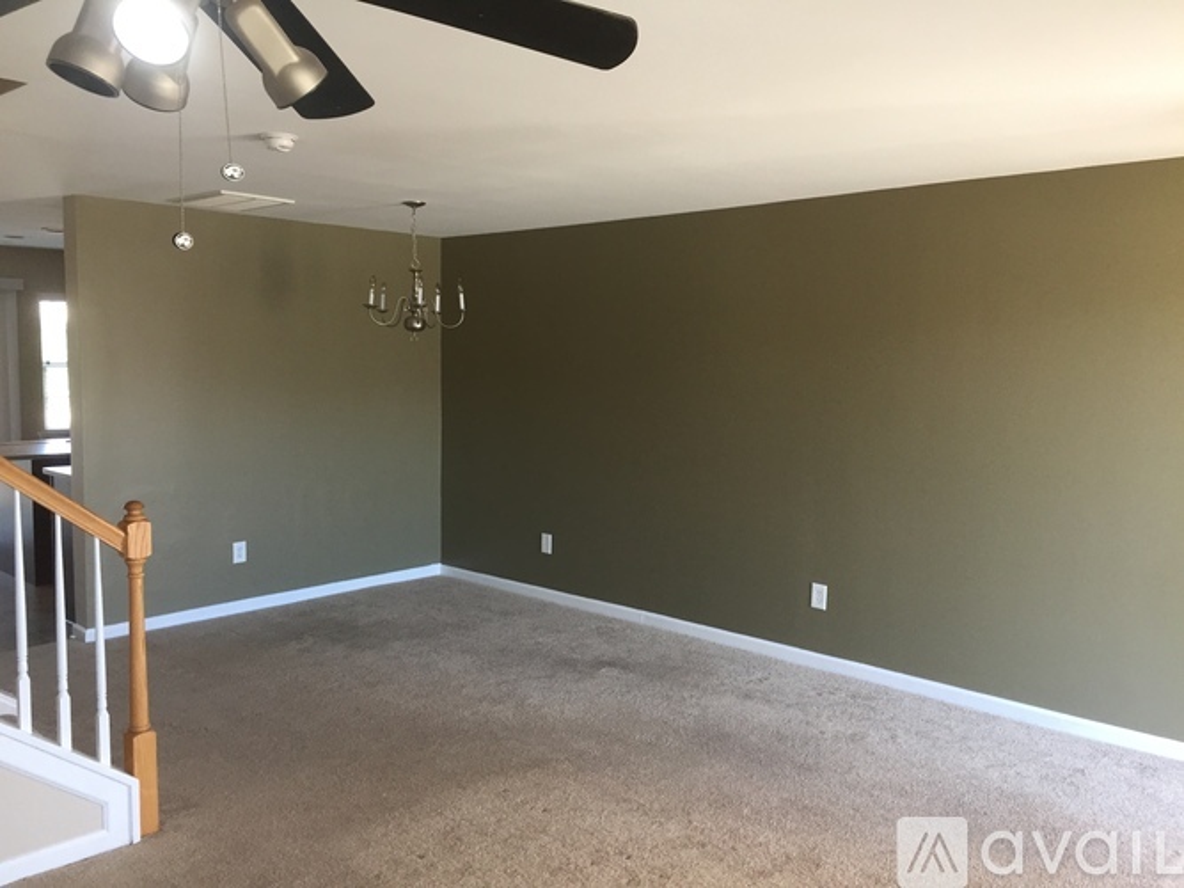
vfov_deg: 48.2
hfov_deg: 61.7
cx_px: 592
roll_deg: +0.4
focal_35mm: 29
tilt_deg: -5.1
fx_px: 992
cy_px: 444
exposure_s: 1/30
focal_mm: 4.15
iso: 50
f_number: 2.2
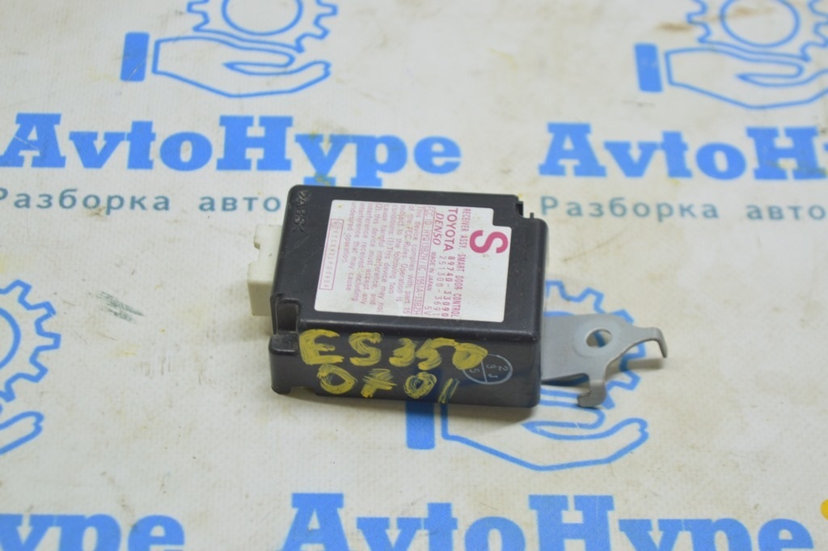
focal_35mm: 82
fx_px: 1896
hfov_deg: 24.6
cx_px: 414
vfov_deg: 16.5
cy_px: 276
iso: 400
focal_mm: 55
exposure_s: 1/20
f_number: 5.6
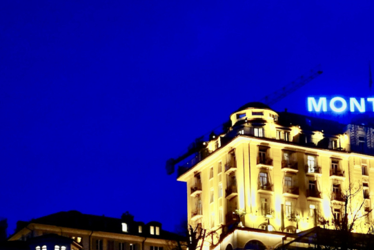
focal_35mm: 133
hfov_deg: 15.2
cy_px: 235
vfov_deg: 10.3
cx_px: 349
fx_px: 1382
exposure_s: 1/10
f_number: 2.8
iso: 1000
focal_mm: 25.7
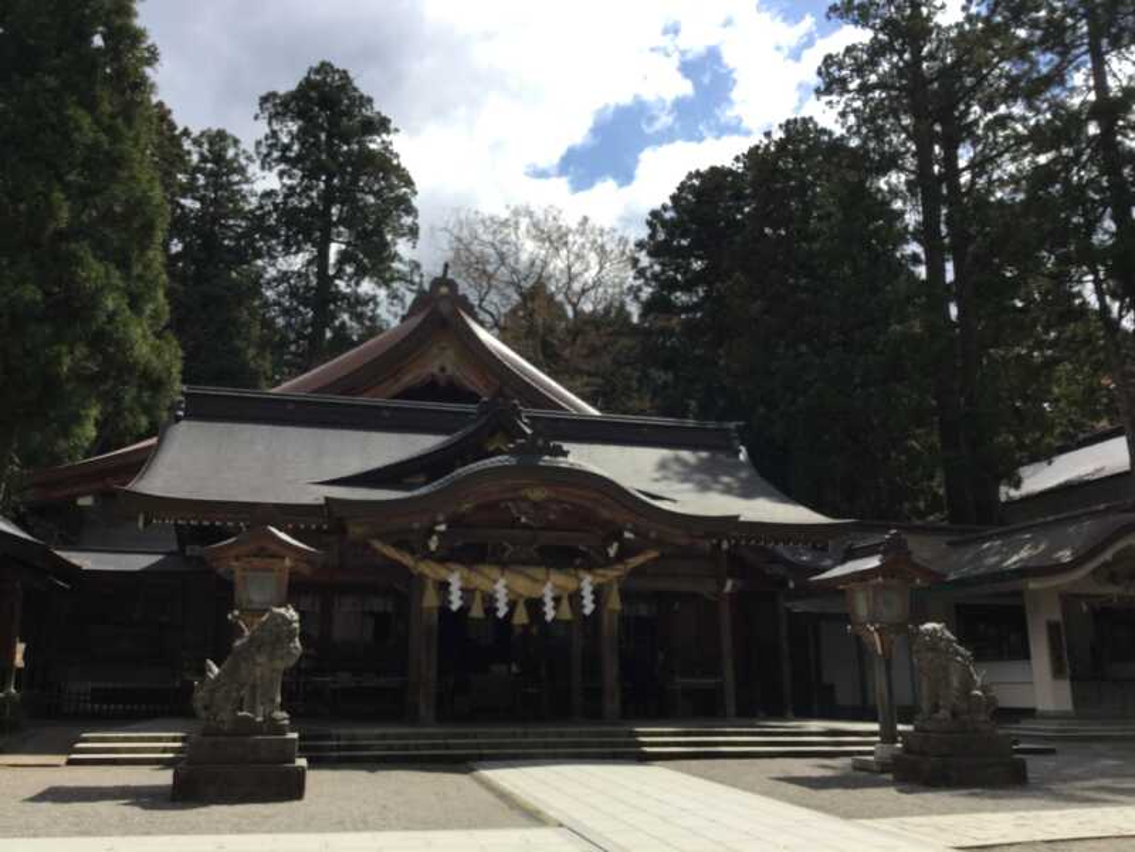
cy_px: 426
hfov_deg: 58.4
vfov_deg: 45.4
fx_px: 1016
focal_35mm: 31
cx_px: 568
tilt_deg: +11.9
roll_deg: -0.9
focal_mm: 3.3
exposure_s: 1/1314
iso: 25
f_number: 2.4
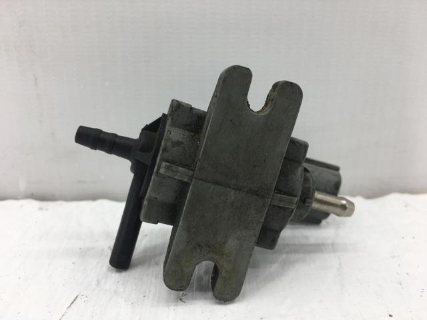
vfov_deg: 48.2
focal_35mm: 29
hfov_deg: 61.7
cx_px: 214
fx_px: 358
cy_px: 160
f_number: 2.2
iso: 25
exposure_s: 1/138
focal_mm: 4.15
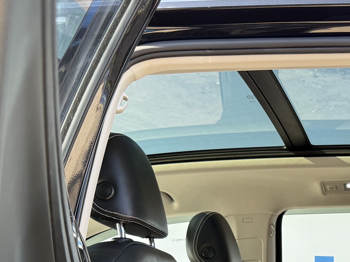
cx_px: 393
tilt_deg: -0.5
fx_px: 738
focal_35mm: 73
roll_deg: -0.9
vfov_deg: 18.2
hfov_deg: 24.7
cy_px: 378
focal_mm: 6.76
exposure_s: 1/243
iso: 100
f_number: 1.78
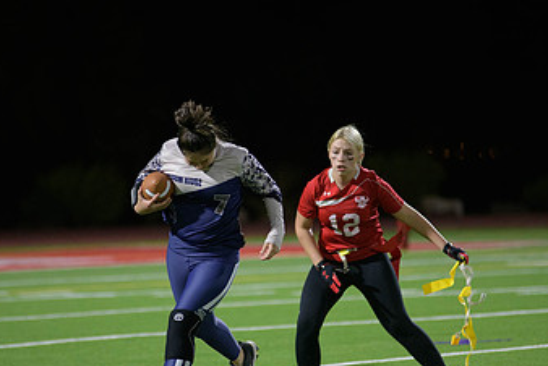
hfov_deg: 6.0
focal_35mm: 343
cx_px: 264
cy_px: 236
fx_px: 5226
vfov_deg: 4.0
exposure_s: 1/640
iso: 3200
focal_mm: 200
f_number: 2.8
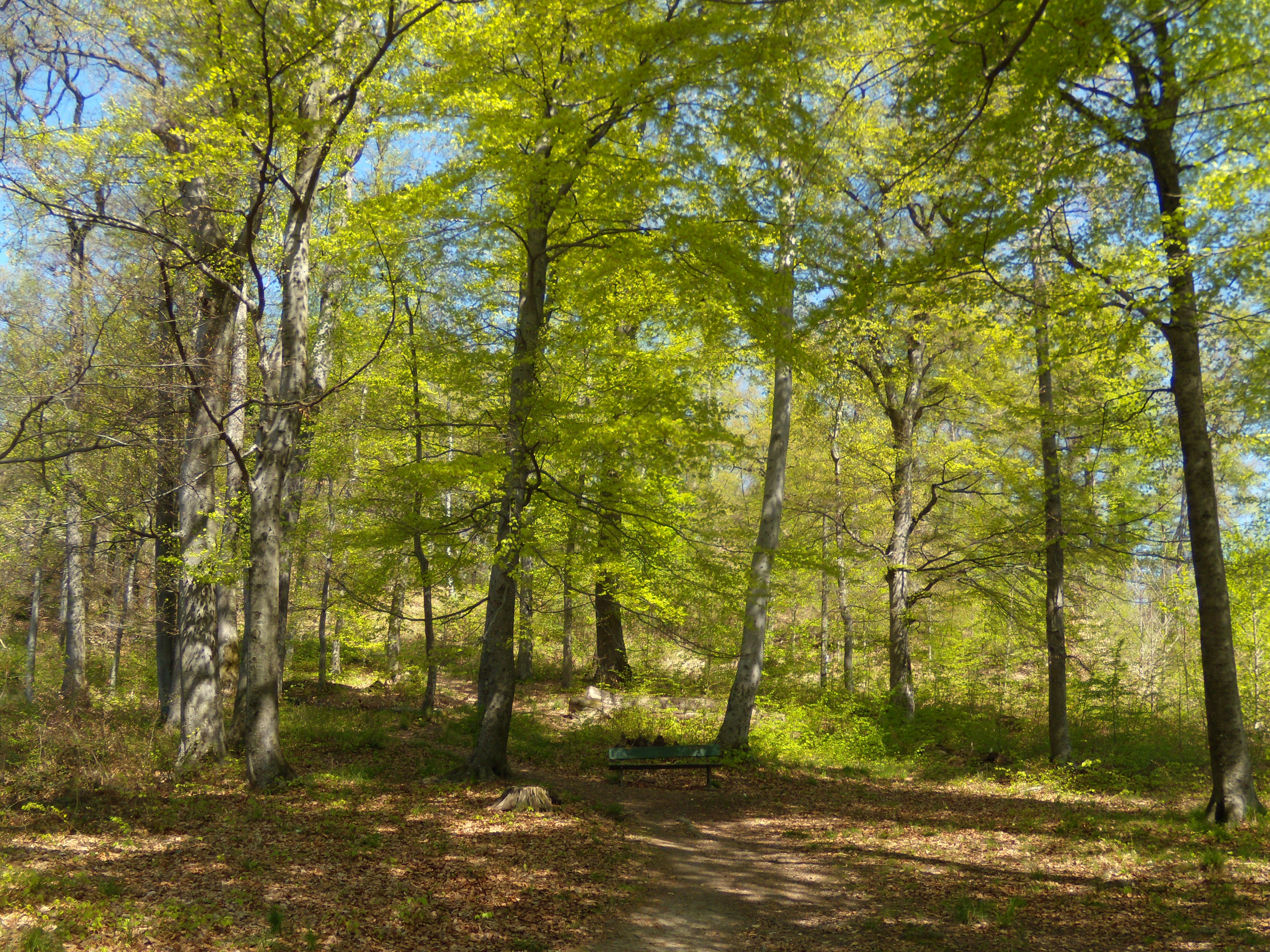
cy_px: 476
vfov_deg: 39.7
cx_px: 635
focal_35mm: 36
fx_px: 1321
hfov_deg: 51.4
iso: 80
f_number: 3.6
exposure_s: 1/250
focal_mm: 6.4
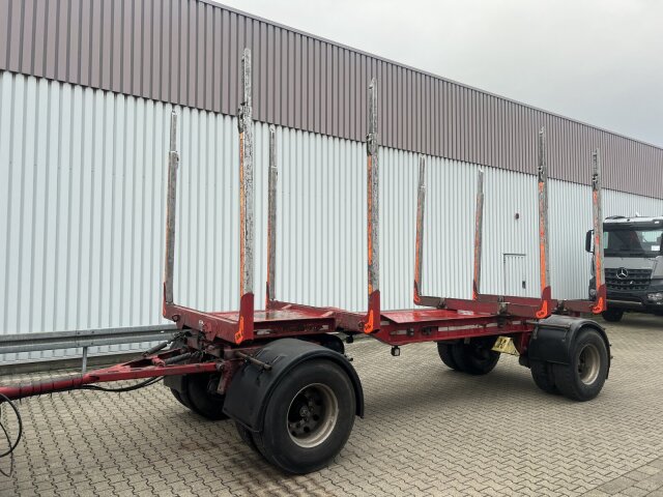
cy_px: 248
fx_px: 498
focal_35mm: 26
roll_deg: -0.9
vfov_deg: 53.1
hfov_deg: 67.3
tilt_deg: +3.3
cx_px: 332
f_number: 1.5
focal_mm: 5.7
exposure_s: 1/121
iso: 40
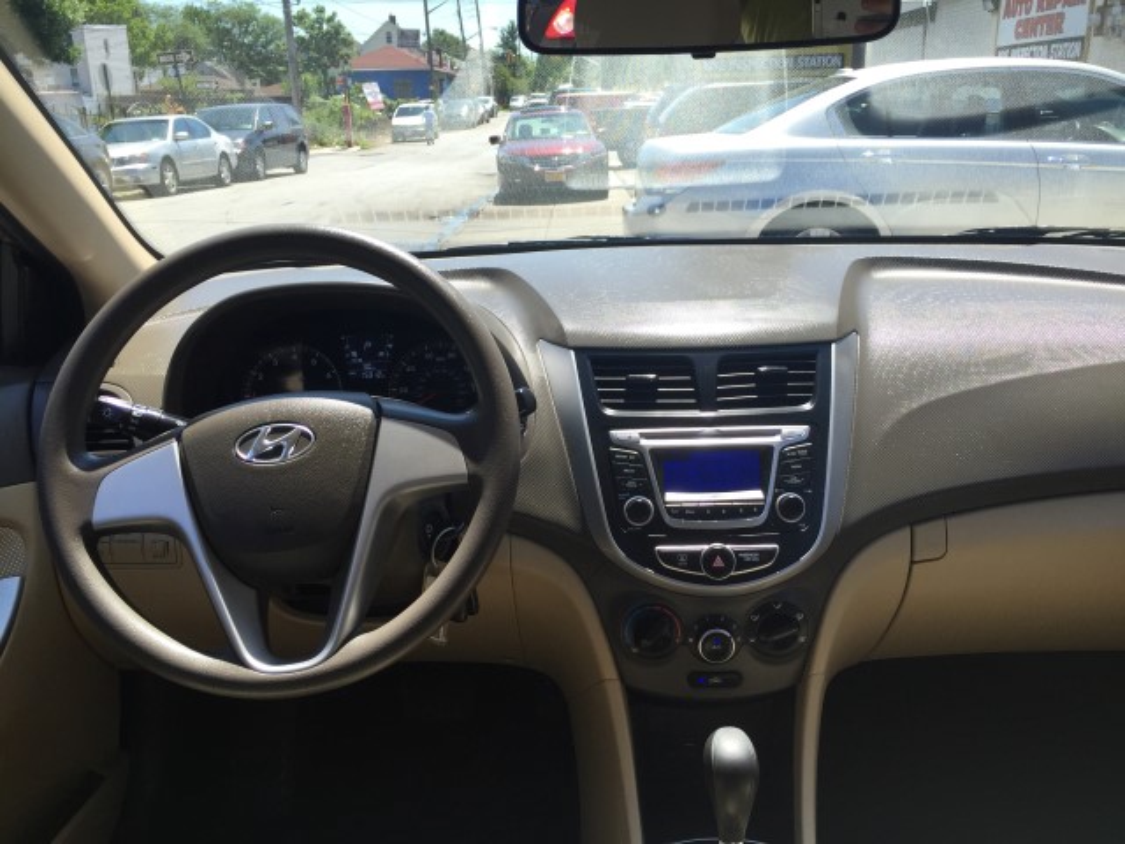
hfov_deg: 61.7
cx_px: 562
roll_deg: +0.3
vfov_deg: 48.2
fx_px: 942
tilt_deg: -17.8
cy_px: 422
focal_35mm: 29
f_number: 2.2
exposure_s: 1/542
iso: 32
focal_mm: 4.15
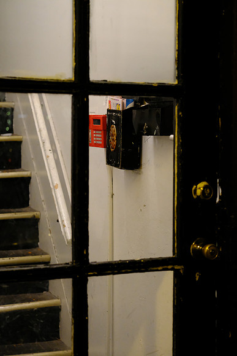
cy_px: 178
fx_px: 819
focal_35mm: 83
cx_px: 118
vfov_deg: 24.5
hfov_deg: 16.5
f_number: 4
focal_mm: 55
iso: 6400
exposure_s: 1/140
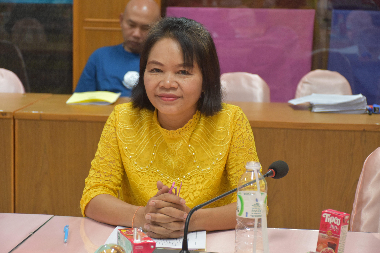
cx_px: 190
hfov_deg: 20.6
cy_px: 126
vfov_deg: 13.8
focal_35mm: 99
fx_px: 1045
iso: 1400
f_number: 5
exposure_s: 1/60
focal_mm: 66
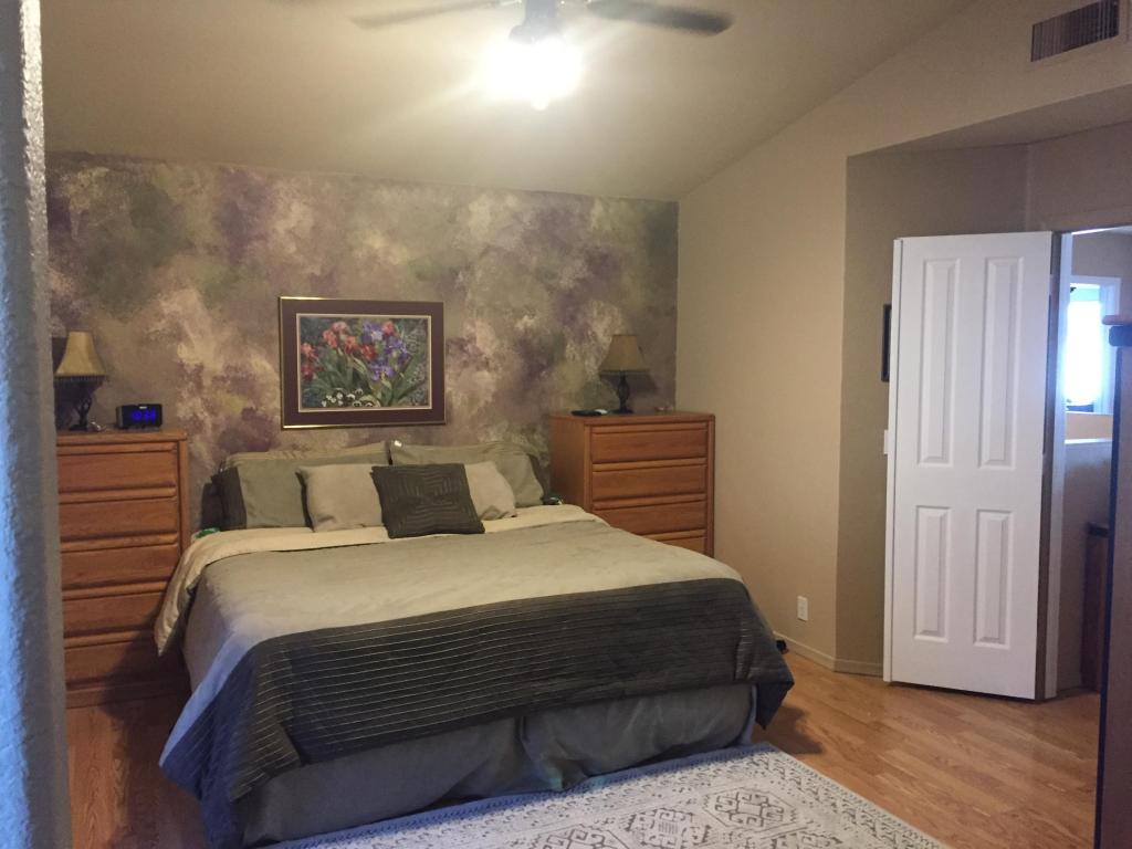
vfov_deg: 48.2
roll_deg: +0.3
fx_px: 948
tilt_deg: -5.5
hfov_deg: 61.7
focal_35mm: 29
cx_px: 566
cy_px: 424
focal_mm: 4.15
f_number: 2.2
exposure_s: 1/30
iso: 250
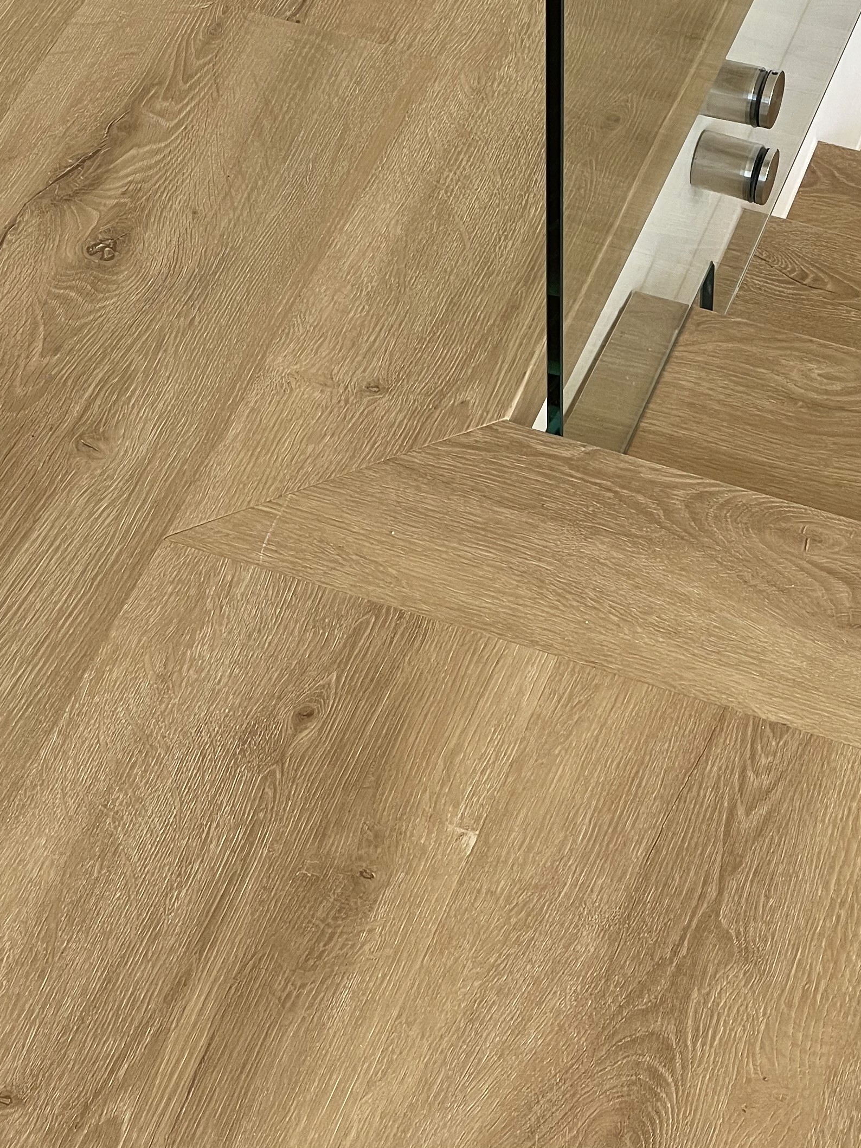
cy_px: 295
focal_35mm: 99
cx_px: 607
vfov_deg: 19.7
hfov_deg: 14.9
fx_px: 3284
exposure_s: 1/99
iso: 25
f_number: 2
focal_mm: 6
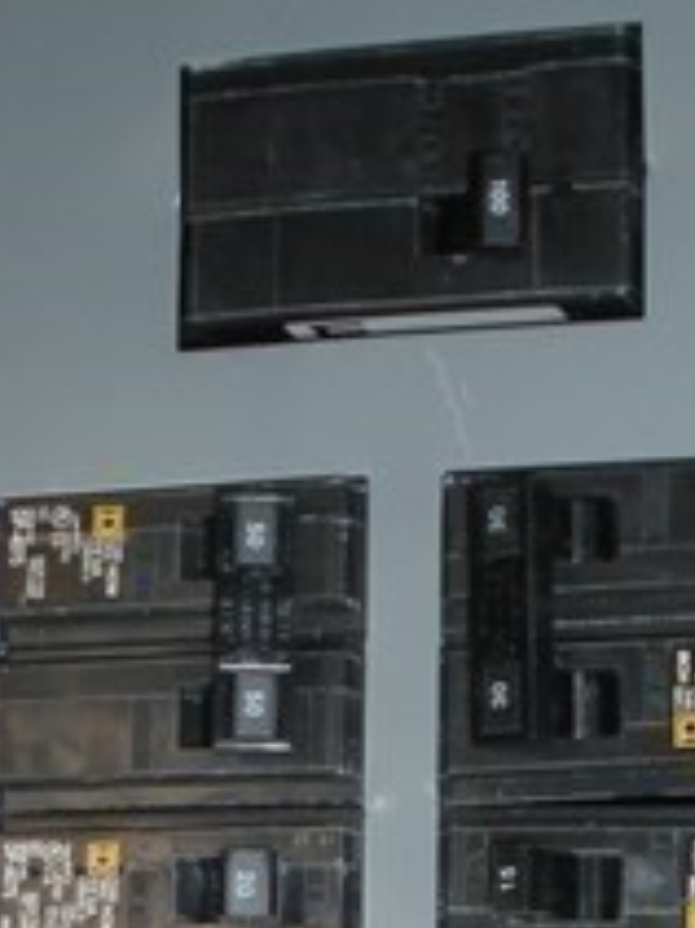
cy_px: 1302
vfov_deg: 14.3
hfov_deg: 11.3
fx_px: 3510
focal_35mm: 131
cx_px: 361
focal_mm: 6.3
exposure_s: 1/30
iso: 64
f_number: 3.5
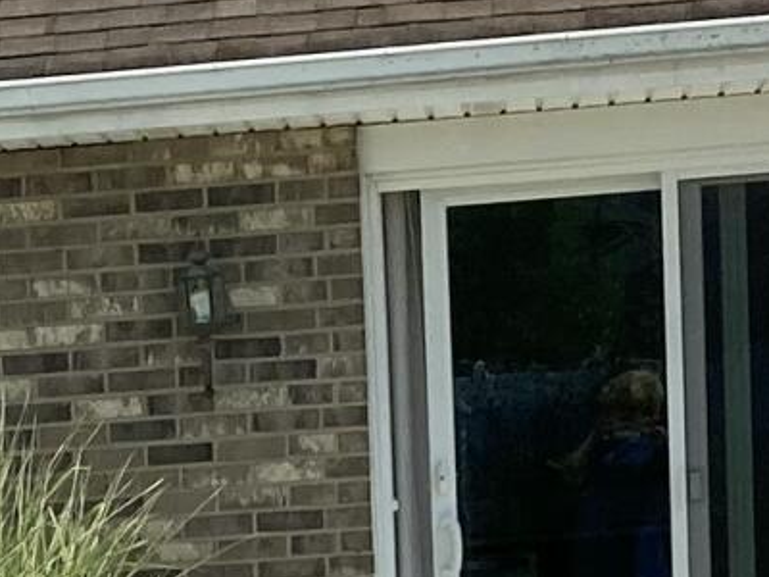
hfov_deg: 9.3
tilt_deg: -11.5
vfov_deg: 6.7
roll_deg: +4.2
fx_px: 4665
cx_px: -198
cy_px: 1429
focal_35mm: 210
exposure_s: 1/3745
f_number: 1.8
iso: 25
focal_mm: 3.99
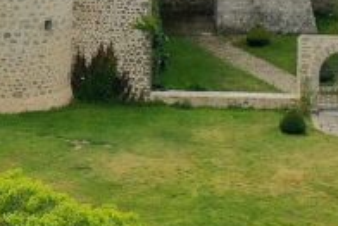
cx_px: -153
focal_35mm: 199
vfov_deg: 6.7
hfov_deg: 10.0
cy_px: -191
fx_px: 1870
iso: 100
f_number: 2.8
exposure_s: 1/2500
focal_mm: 10.26
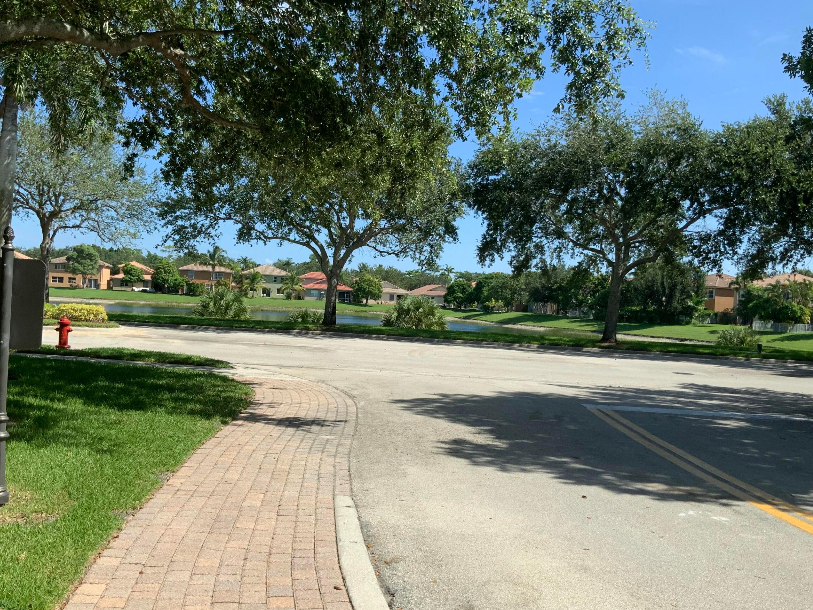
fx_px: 799
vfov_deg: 41.8
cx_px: 393
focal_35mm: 34
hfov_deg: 53.9
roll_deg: -1.7
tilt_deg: +0.7
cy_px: 302
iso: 16
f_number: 1.8
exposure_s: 1/1848
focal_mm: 3
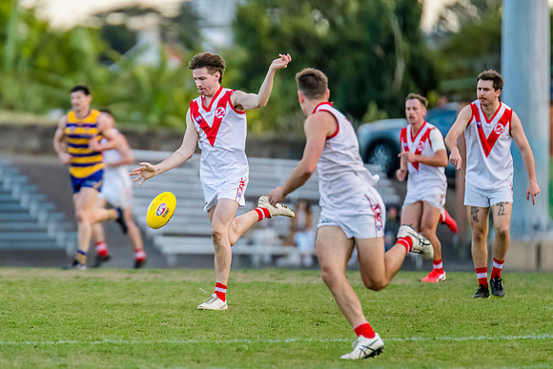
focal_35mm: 561
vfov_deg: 2.5
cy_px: 169
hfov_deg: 3.7
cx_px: 184
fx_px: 8616
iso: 2000
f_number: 4
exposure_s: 1/1600
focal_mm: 420
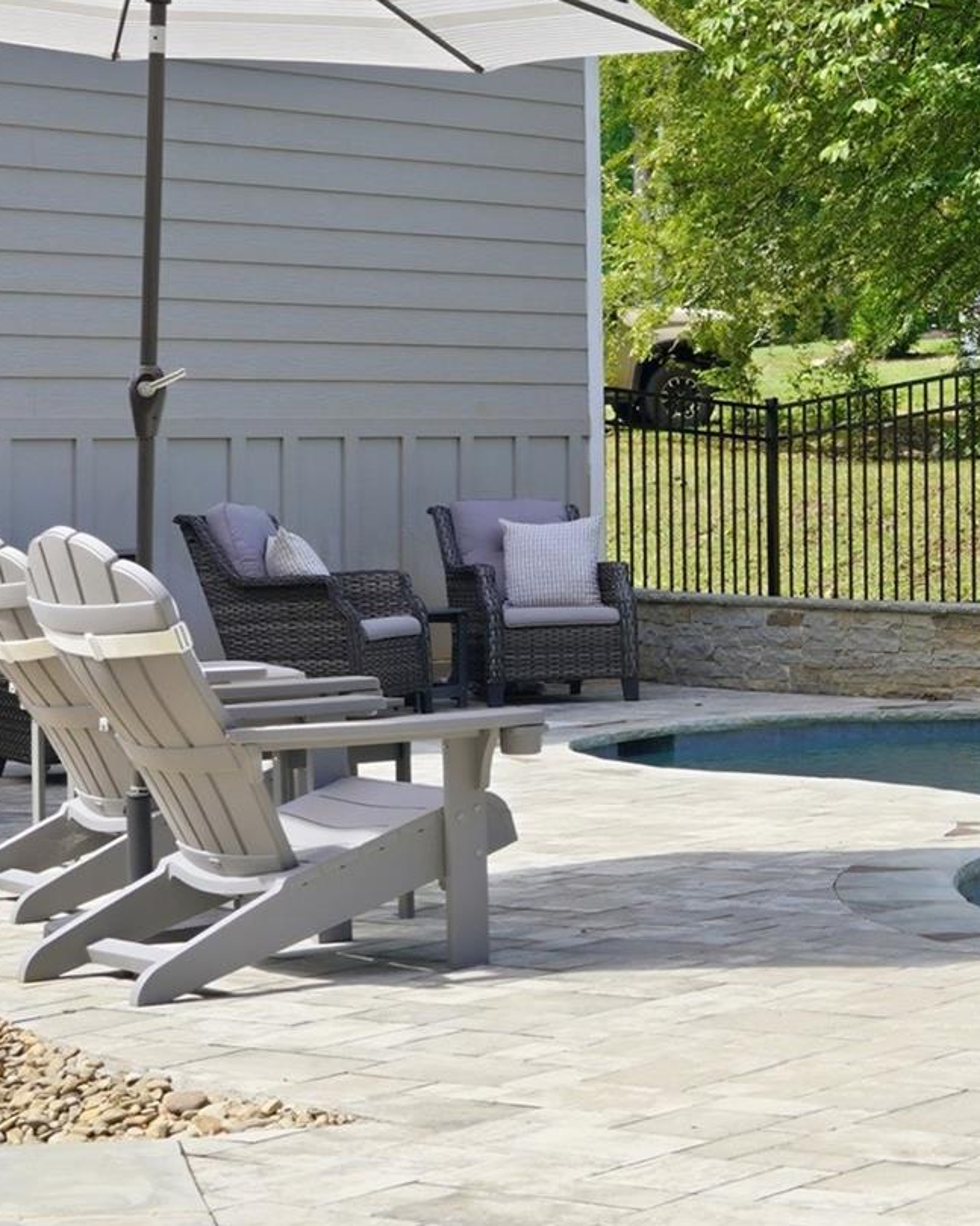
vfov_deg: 20.2
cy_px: 590
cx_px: 1141
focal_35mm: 95
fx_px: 3445
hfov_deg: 15.7
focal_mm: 40
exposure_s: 1/100
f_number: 6.3
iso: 100
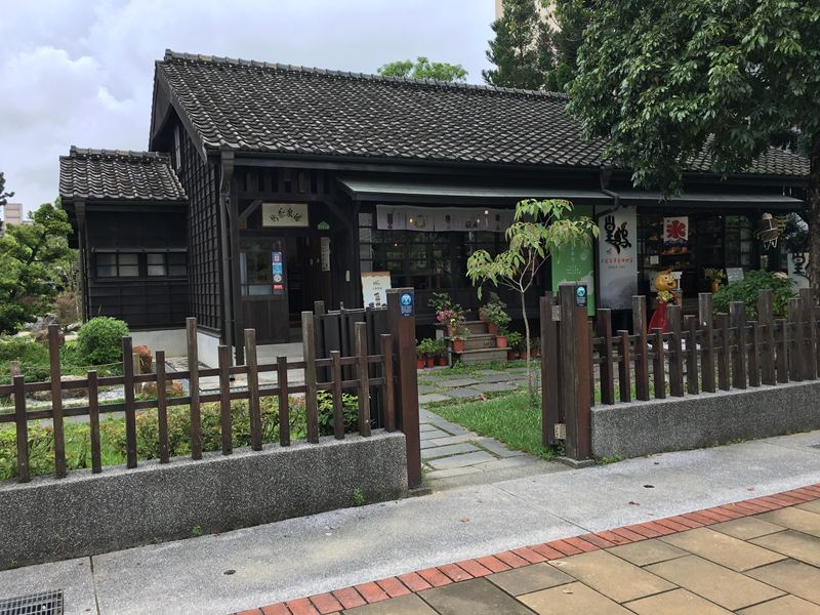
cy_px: 308
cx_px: 410
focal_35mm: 29
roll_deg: +3.0
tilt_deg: -4.8
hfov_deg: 61.7
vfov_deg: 48.2
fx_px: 687
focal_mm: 4.15
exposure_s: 1/447
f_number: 2.2
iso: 25
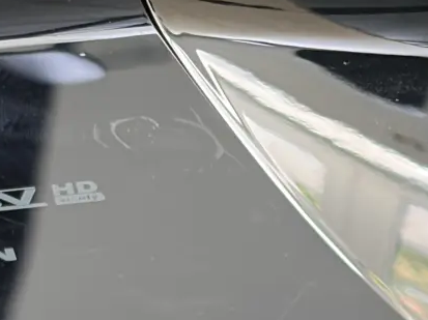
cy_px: 43
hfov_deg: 8.2
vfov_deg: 6.1
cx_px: 276
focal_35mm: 242
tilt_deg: +35.3
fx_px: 2990
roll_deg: -5.2
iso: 100
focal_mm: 5.96
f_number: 1.6
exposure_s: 1/60
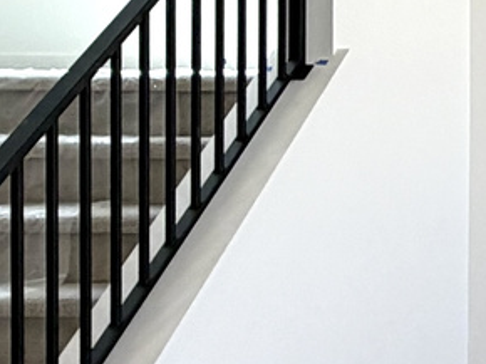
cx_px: 974
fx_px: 1389
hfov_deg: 15.7
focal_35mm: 99
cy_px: 112
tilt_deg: -1.0
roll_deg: -1.0
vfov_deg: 14.9
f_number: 2.2
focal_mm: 2.22
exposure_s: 1/260
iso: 50
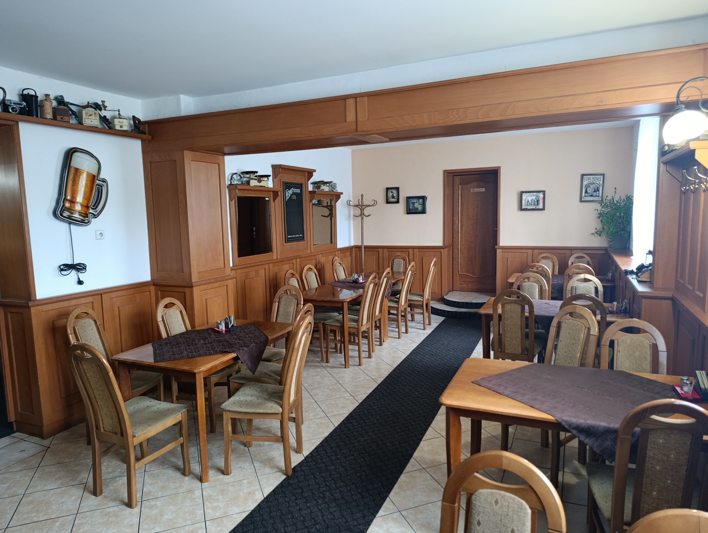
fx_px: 471
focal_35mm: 23
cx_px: 354
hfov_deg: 73.8
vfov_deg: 59.0
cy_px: 266
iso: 1108
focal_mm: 6.11
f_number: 1.65
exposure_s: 1/50
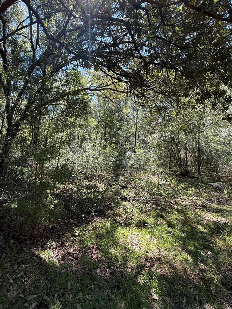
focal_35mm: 17
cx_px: 95
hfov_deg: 74.1
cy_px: 134
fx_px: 152
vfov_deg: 90.5
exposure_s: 1/220
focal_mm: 2.22
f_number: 2.2
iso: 50
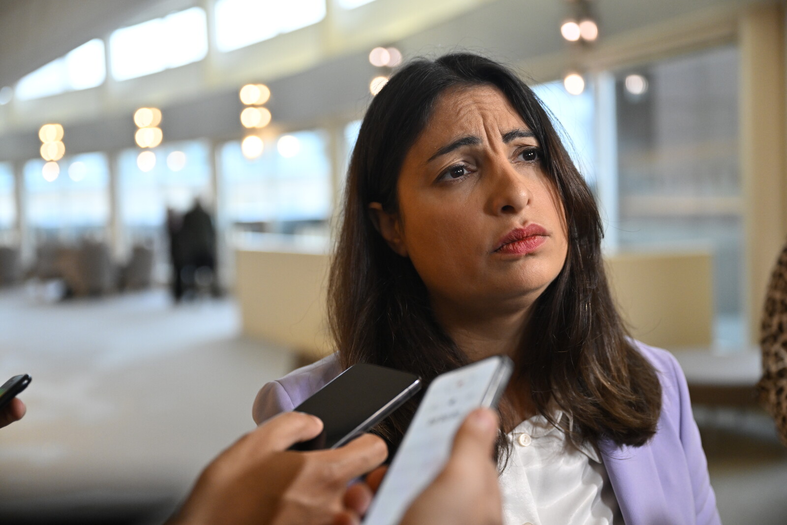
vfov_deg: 28.1
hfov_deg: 41.1
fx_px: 1049
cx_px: 394
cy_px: 262
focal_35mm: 48
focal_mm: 48
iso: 2000
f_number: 2.8
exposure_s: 1/200
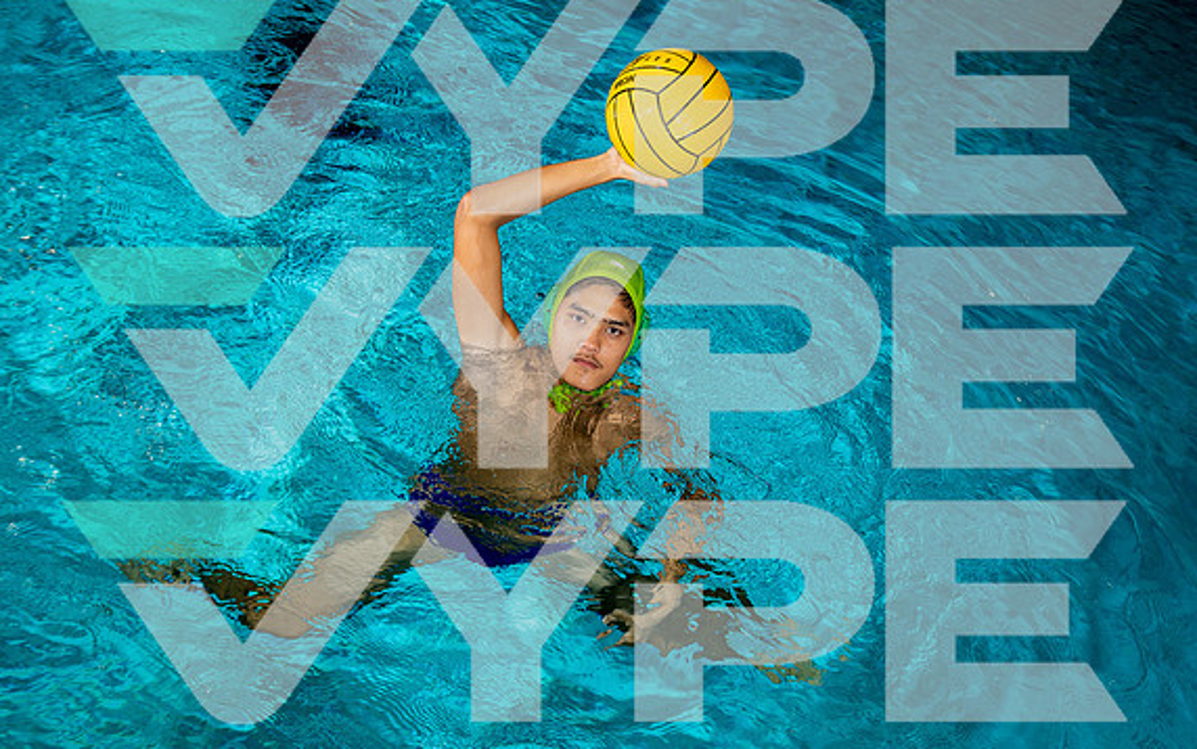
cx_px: 590
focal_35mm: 40
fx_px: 1305
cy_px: 356
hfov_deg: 49.3
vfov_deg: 32.0
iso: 320
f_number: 3.5
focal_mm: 36
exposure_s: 1/250
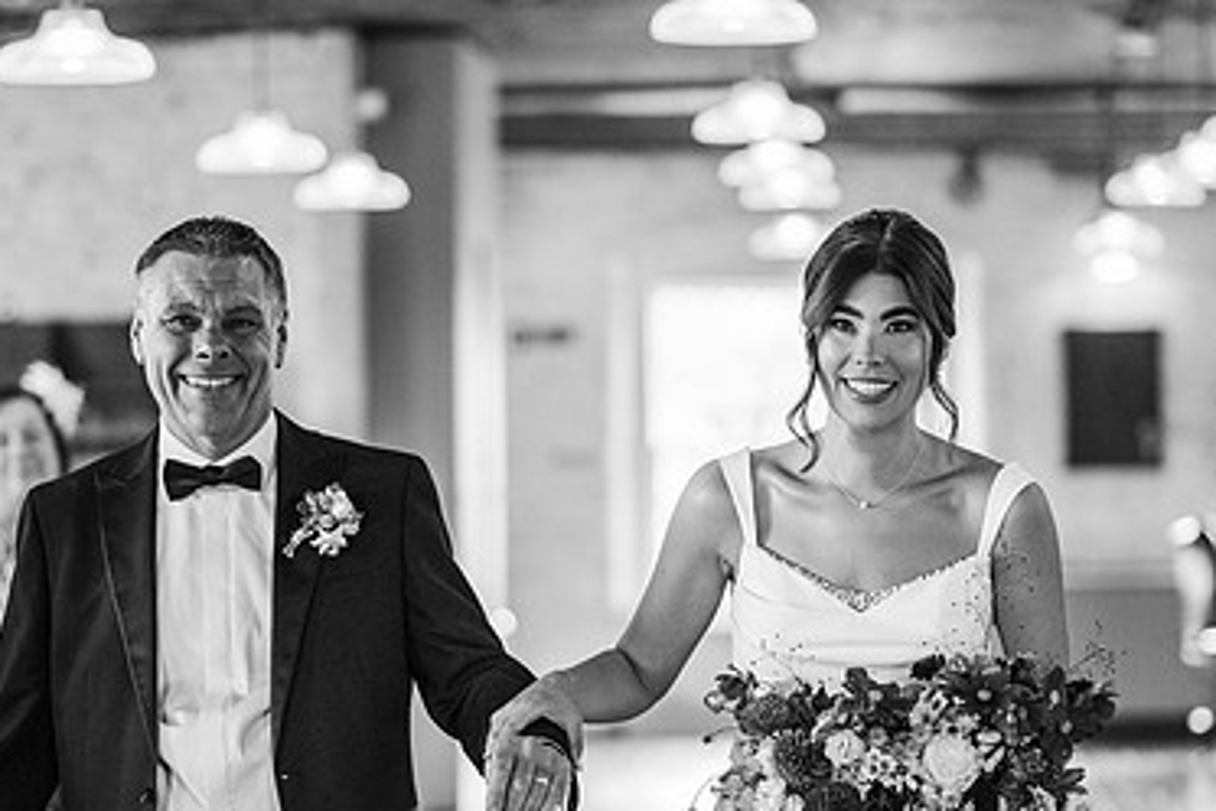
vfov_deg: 10.4
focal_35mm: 132
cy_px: 498
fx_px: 4460
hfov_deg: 15.5
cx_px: 619
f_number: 2
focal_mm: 85
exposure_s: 1/200
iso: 560
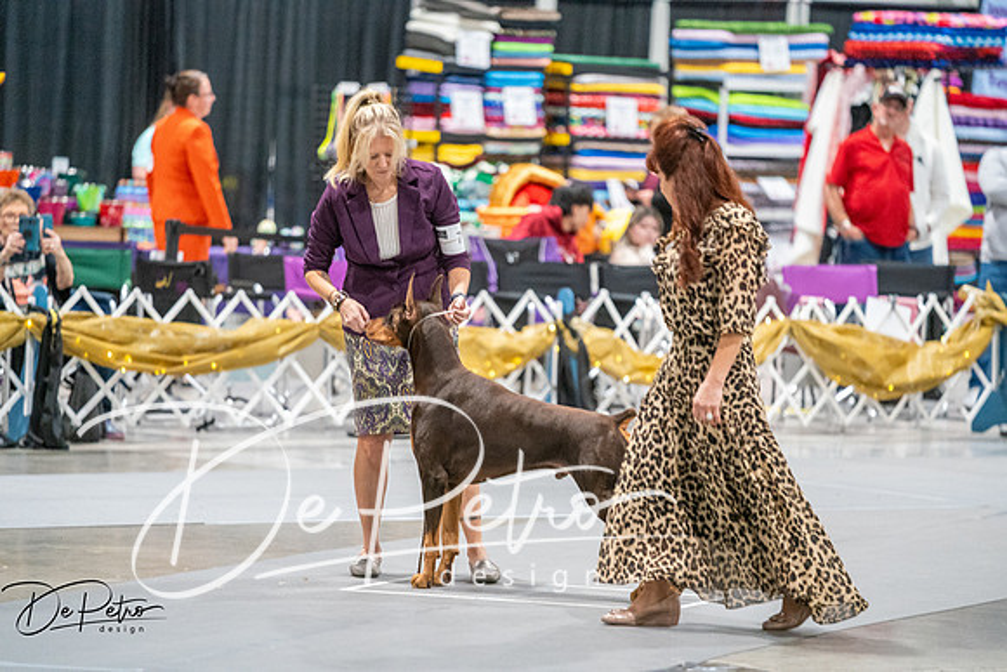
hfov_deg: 10.3
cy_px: 336
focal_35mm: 200
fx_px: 5595
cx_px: 504
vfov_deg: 6.9
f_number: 2.8
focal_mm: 200
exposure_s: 1/250
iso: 6400
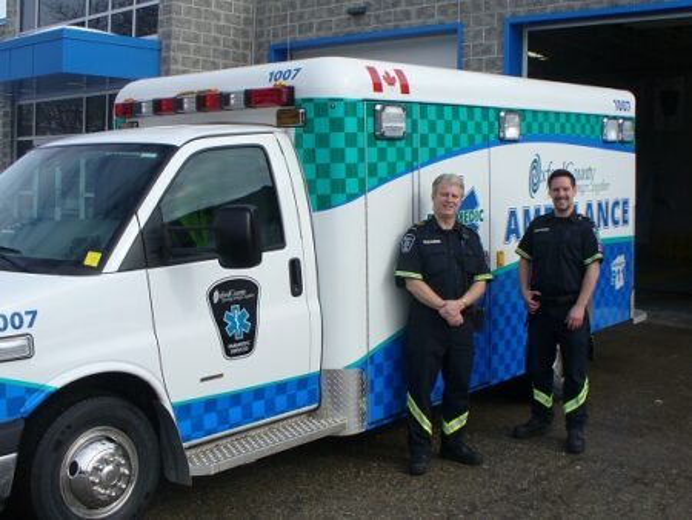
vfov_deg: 33.6
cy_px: 260
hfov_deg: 43.8
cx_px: 346
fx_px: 860
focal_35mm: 43
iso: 80
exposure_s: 1/320
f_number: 5.6
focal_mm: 6.1
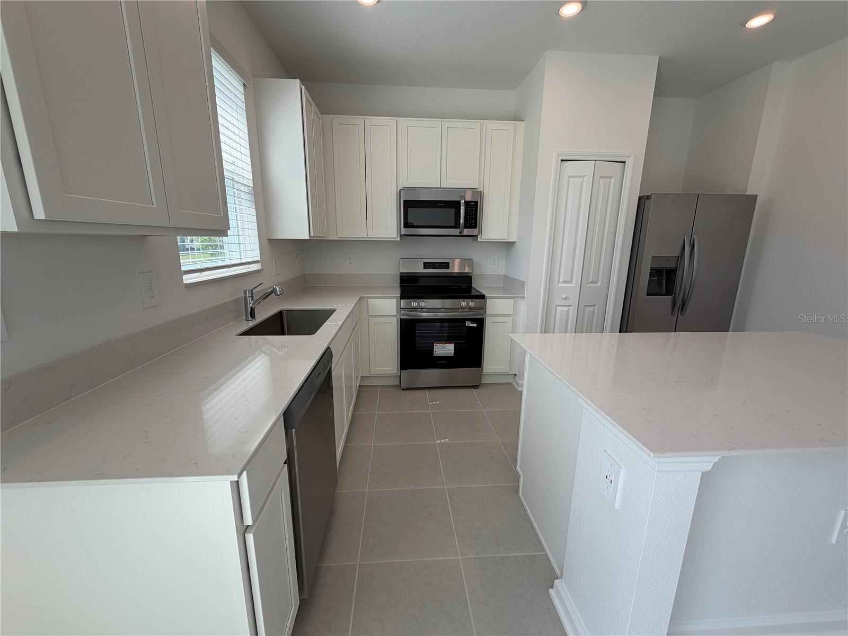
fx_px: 343
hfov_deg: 102.1
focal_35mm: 14
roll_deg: -1.0
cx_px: 424
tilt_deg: -13.5
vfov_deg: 85.7
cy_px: 318
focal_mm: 2.22
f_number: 2.2
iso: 20
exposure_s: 1/120
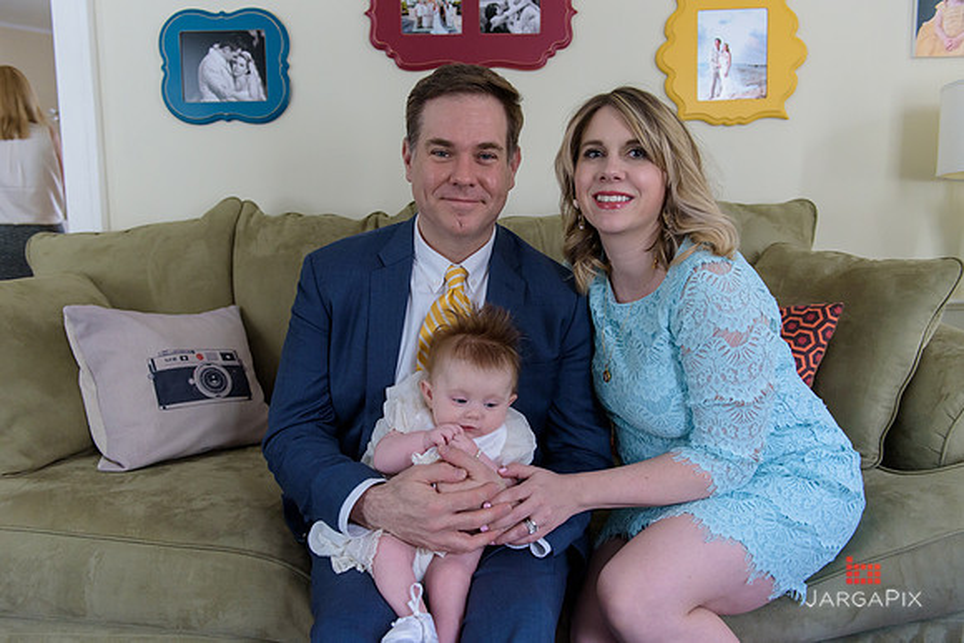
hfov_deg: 63.6
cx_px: 482
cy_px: 322
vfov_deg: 45.0
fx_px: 777
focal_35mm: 29
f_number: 3.2
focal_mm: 29
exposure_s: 1/125
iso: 1600
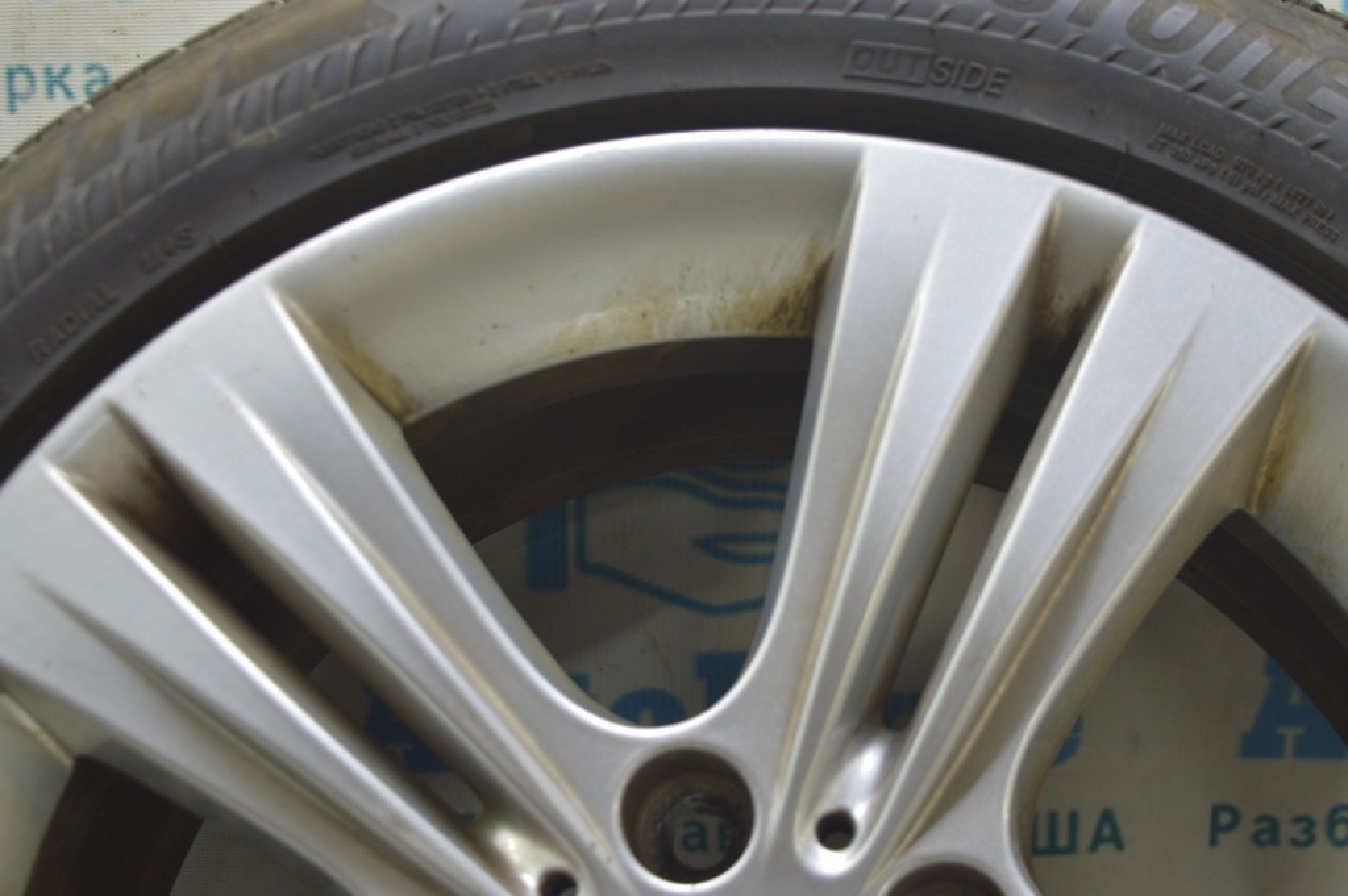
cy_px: 448
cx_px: 674
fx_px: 2582
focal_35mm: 69
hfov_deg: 29.3
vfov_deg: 19.7
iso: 400
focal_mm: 46
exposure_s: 1/20
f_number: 5.6
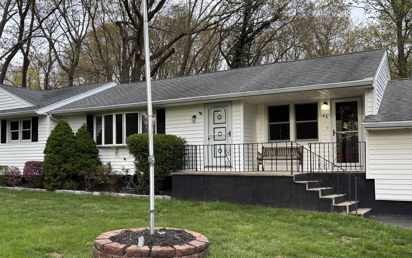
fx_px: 415
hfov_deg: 52.5
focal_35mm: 37
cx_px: 174
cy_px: 144
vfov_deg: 34.4
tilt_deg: +1.8
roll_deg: +0.4
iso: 50
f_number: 1.6
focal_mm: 5.96
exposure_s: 1/403
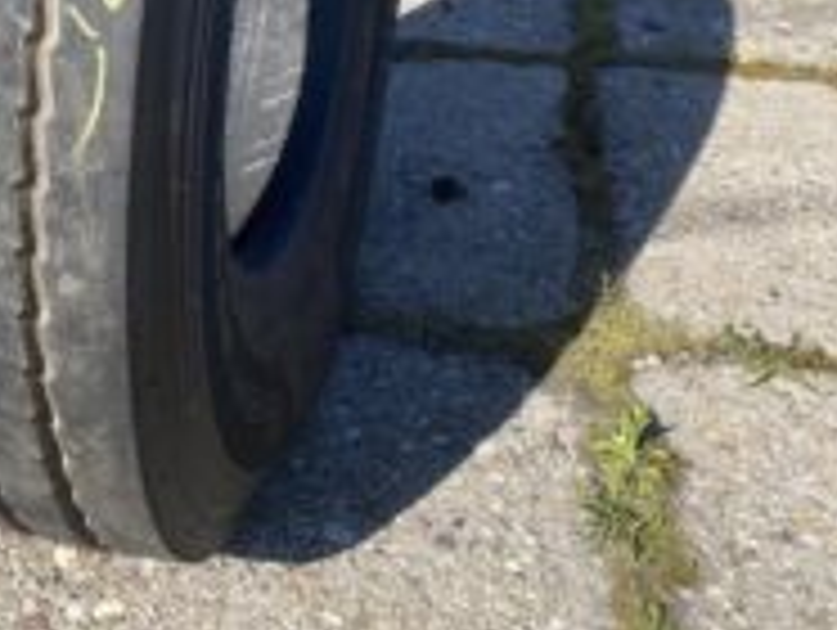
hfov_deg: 30.9
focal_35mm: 60
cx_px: 104
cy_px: -74
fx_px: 1453
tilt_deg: -18.6
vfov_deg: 22.9
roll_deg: +1.0
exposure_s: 1/1754
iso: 32
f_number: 1.8
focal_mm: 4.25
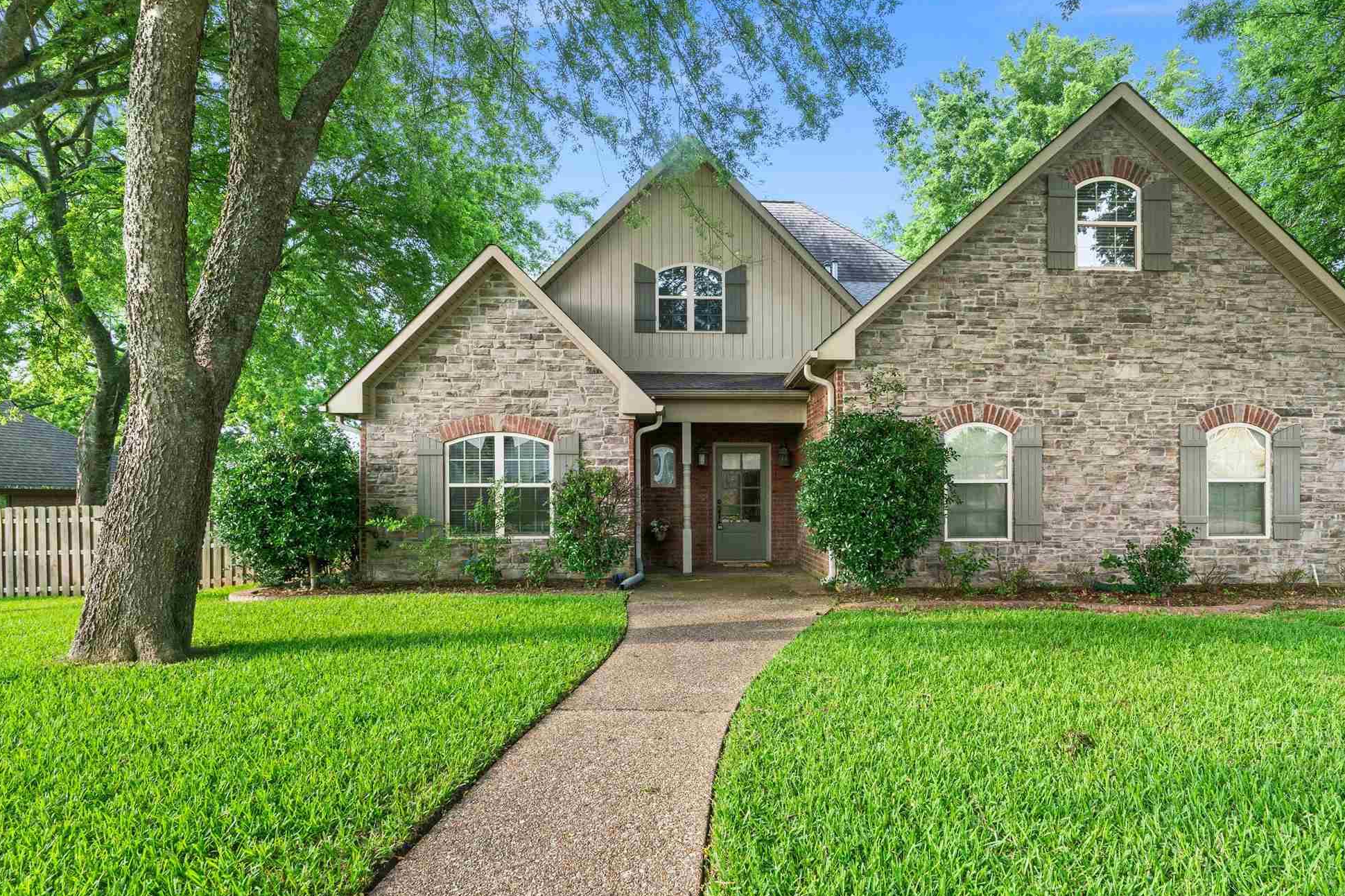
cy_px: 515
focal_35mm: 19
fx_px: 710
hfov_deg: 86.7
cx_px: 729
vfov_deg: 64.2
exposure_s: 1/100
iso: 400
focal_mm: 12
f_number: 9
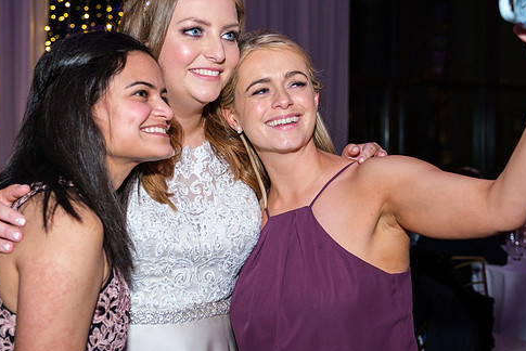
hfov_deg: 35.6
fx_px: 819
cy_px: 144
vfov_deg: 24.2
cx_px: 245
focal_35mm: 56
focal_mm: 27.4
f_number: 2.8
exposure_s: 1/160
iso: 1600
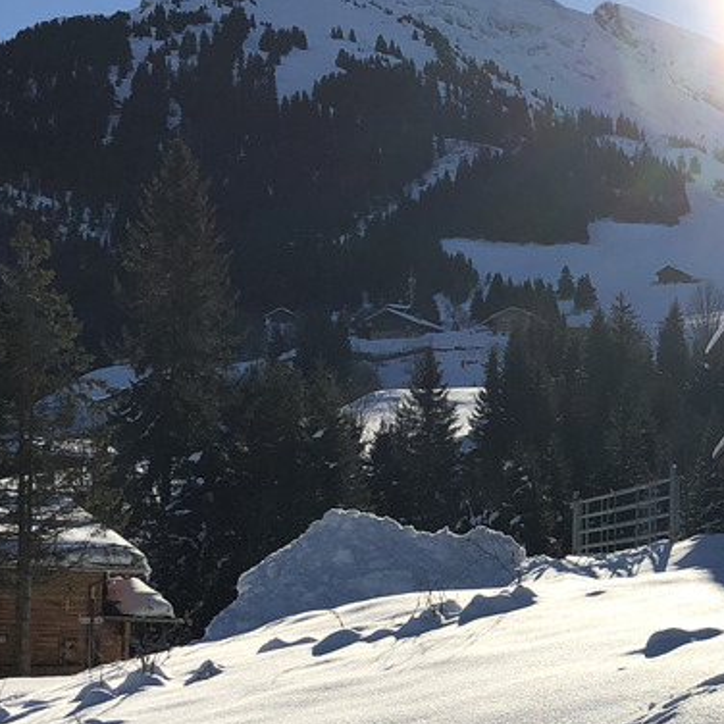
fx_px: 1869
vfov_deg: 21.8
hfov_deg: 20.9
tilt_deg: +7.1
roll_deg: +0.4
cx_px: 786
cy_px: 491
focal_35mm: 79
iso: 25
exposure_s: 1/5348
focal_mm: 4
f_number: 1.8
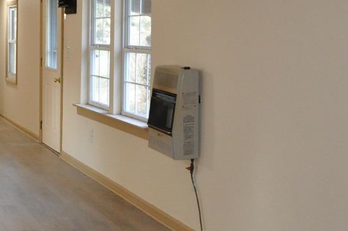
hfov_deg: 26.1
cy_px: 82
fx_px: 714
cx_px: 6
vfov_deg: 18.3
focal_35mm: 74
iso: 1600
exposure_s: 1/100
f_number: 5.6
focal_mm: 18
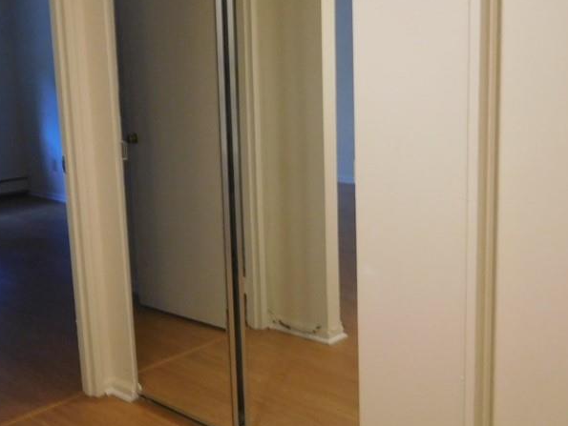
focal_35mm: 43
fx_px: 706
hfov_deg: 43.8
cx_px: 291
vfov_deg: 33.6
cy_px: 193
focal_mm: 4.5
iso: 250
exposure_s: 1/30
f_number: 3.4
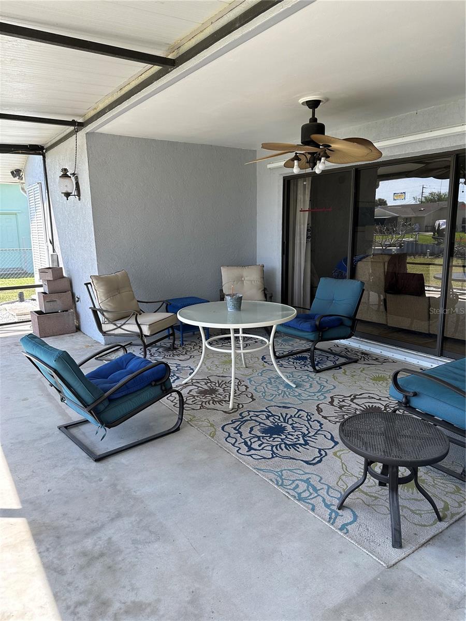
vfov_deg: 71.6
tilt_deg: -11.5
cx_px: 233
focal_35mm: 24
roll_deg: -0.5
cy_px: 310
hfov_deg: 56.8
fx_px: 431
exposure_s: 1/393
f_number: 1.78
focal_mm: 6.86
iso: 80
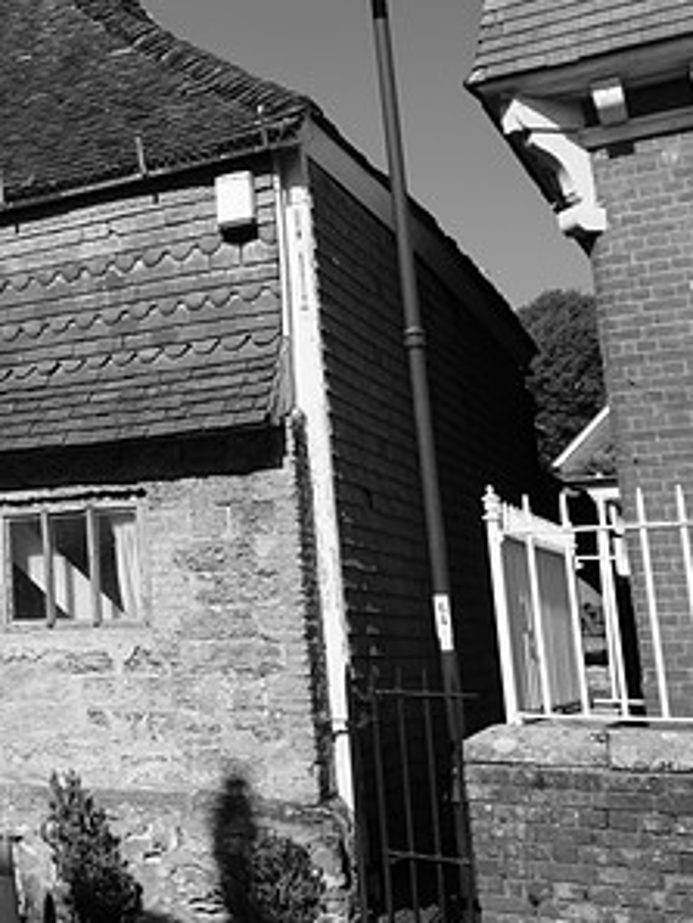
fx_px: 1254
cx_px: -177
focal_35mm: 47
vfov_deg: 40.3
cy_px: 396
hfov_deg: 26.7
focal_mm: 16.6
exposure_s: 1/480
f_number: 8
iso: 200
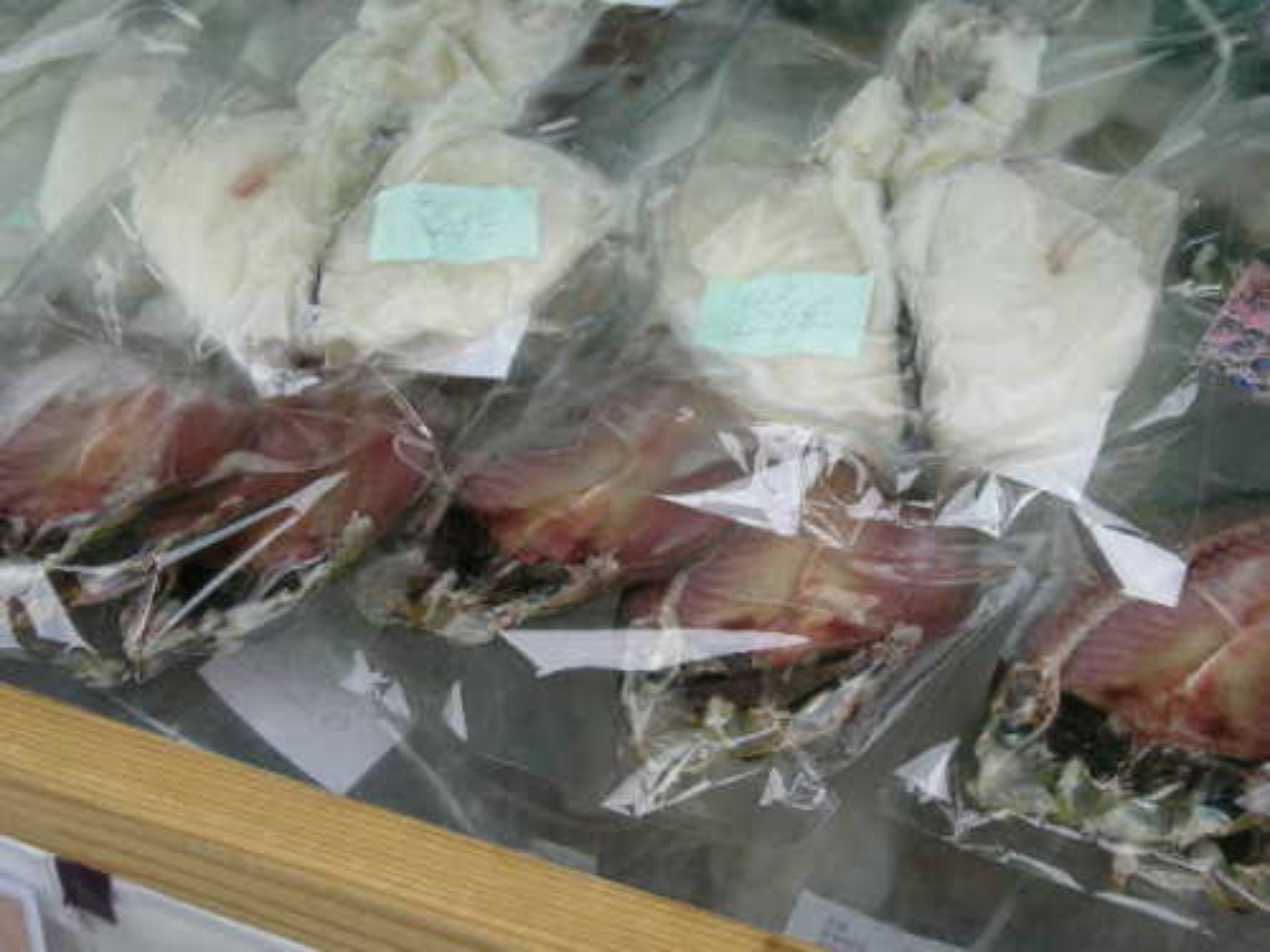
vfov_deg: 29.7
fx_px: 1798
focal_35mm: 49
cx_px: 635
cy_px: 476
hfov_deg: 38.9
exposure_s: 1/115
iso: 50
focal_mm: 7.9
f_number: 3.2
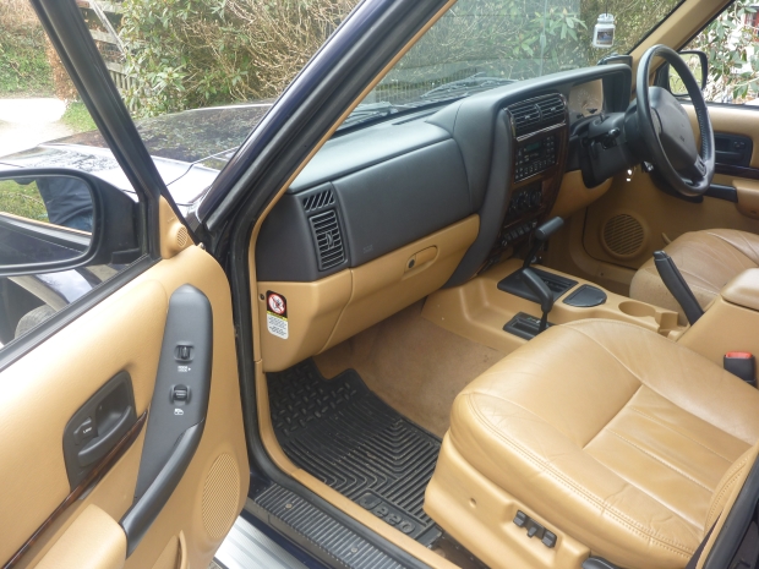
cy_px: 284
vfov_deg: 45.4
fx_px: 680
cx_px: 380
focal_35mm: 31
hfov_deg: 58.4
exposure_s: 1/40
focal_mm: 5.5
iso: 80
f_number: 3.5
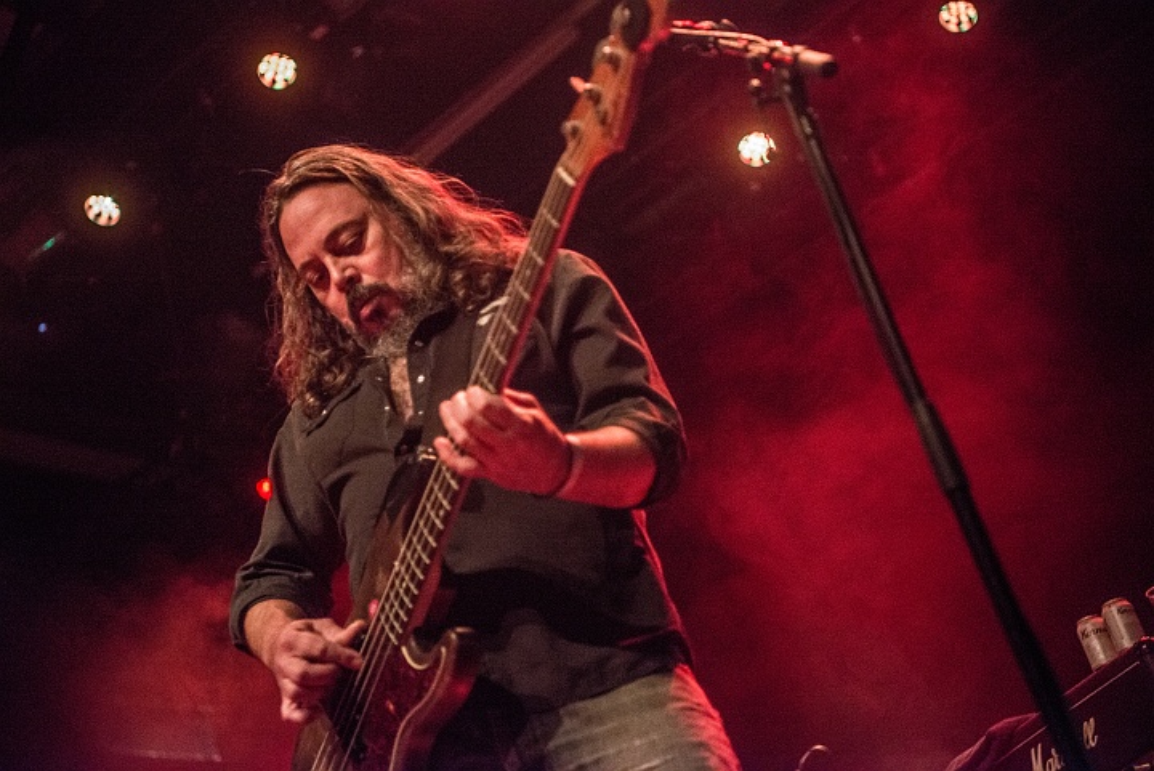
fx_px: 1989
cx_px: 577
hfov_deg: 32.4
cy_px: 386
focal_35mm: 62
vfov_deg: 21.9
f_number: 2.8
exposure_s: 1/80
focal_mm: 62
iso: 1600
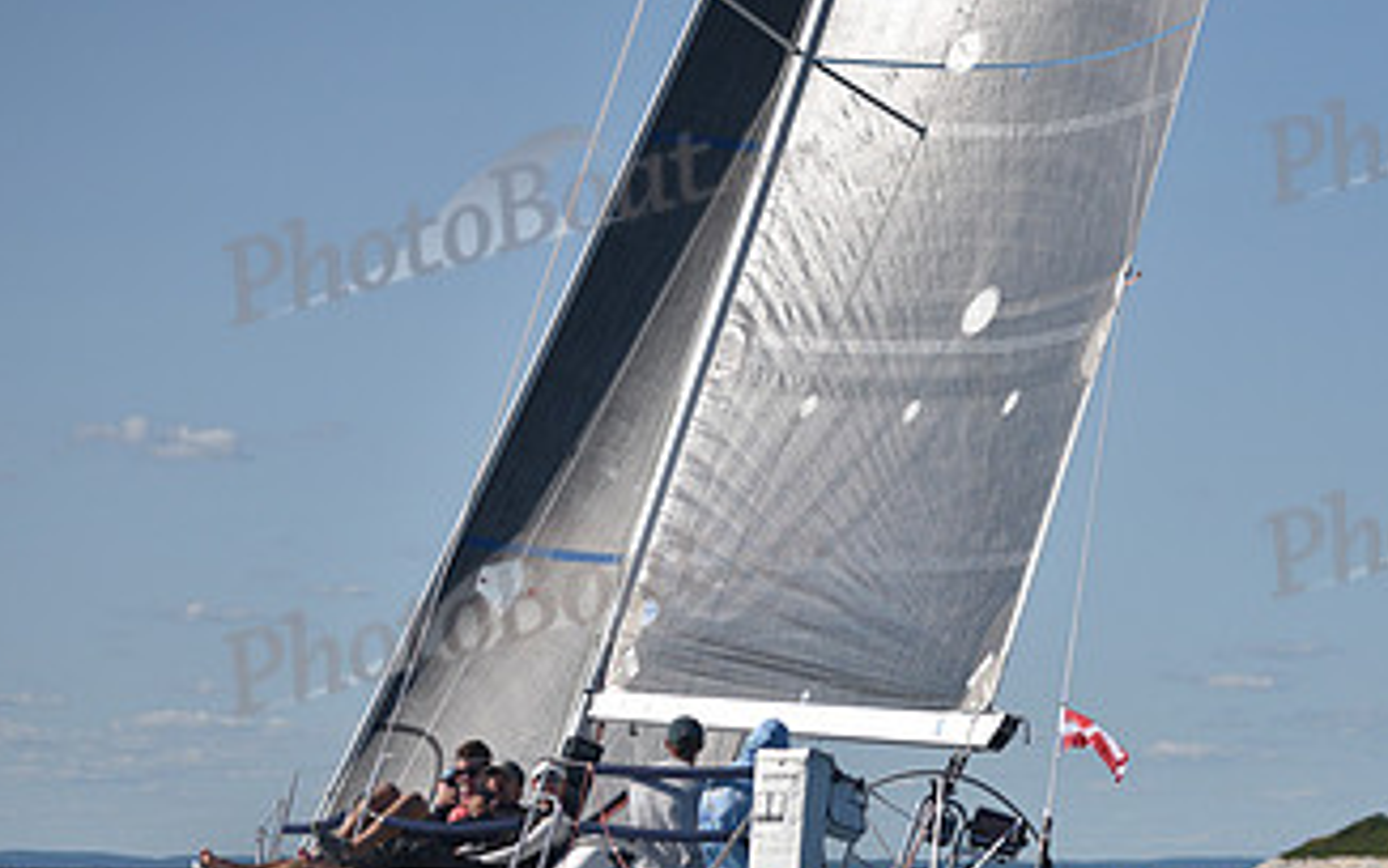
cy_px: 768
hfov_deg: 12.8
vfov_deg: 8.0
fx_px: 6168
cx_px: 1047
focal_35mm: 163
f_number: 2.8
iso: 250
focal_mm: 90
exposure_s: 1/4000
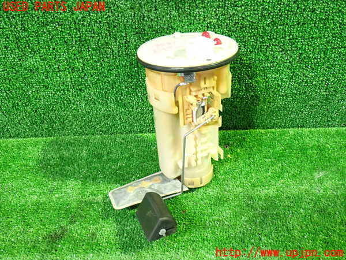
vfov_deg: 39.7
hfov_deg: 51.4
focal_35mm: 36
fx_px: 360
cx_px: 173
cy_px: 130
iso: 800
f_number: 2.5
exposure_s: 1/20
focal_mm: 6.37
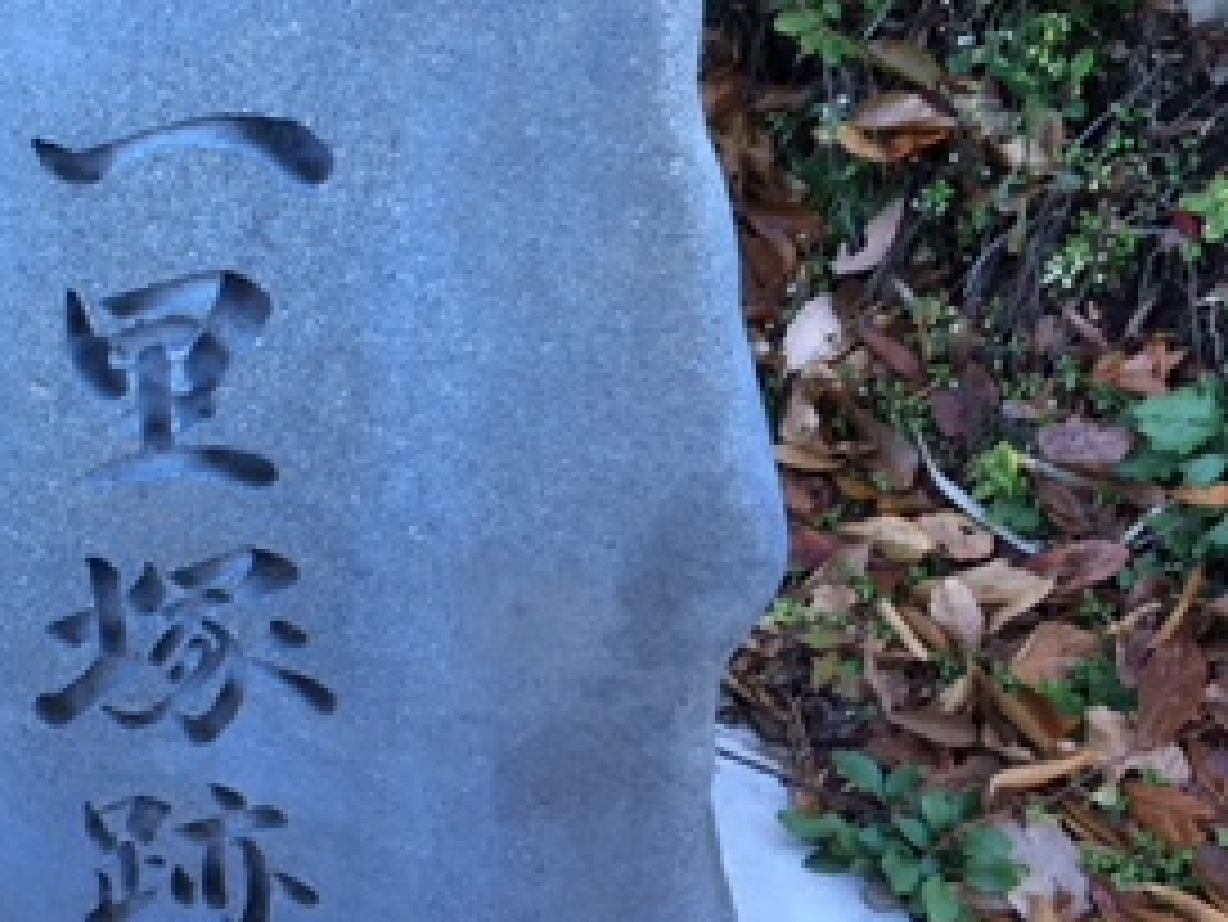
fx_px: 2413
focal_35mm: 68
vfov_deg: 21.5
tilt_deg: -29.7
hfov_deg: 27.8
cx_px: 184
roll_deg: +0.0
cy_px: 247
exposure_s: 1/60
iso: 32
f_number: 2.2
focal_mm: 4.15
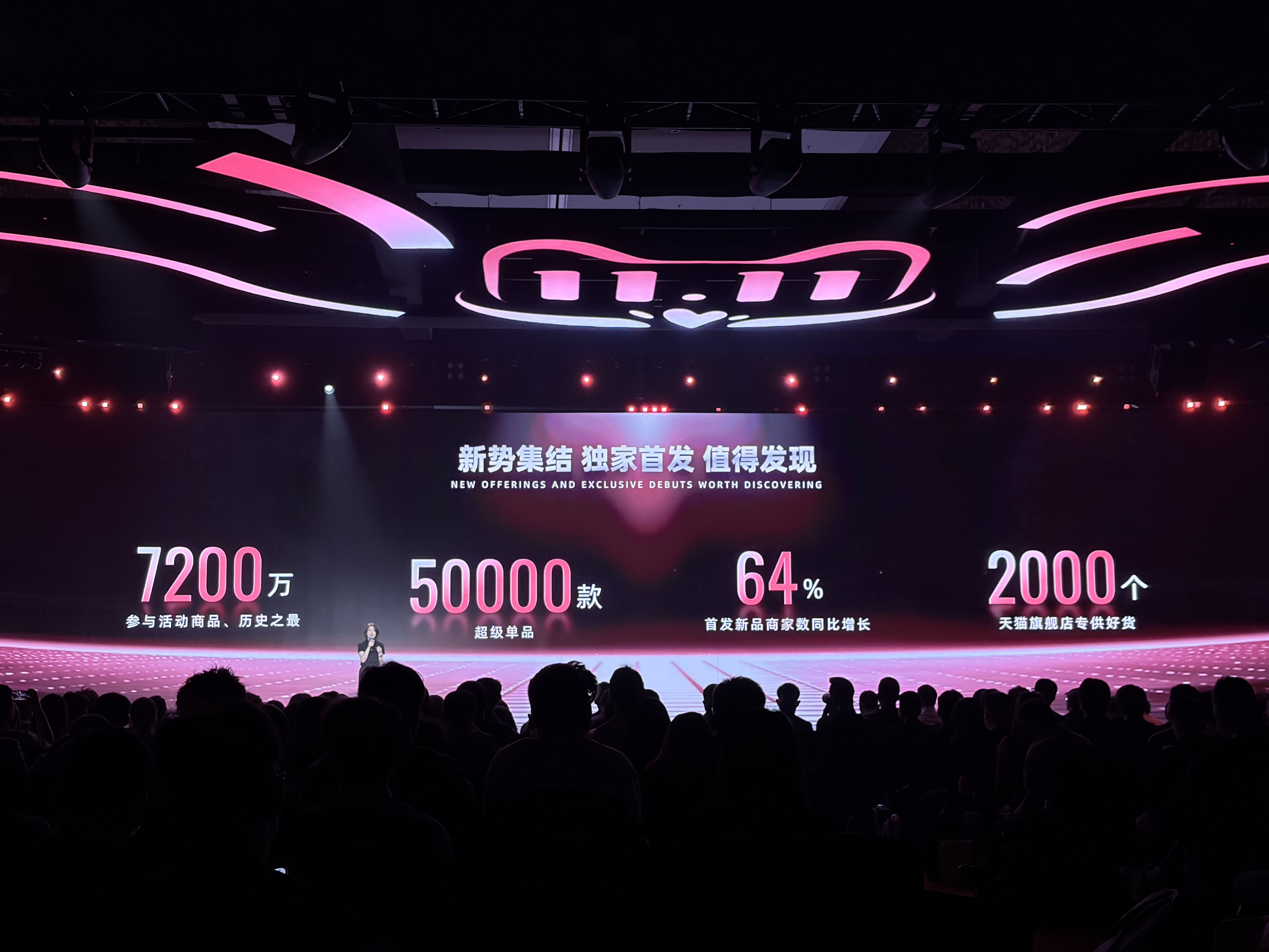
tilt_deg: +6.7
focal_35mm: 52
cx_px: 634
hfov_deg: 36.8
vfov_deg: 28.0
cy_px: 476
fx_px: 1906
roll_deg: +0.6
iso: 80
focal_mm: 5.96
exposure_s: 1/50
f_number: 1.6
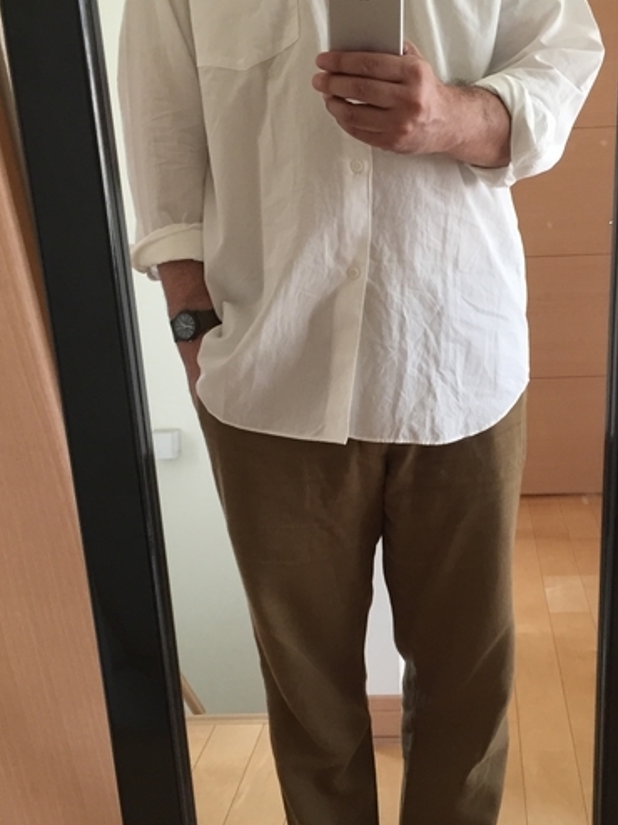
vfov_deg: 40.5
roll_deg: +1.8
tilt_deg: -32.8
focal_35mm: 47
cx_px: 393
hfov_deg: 30.7
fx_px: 1120
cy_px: 409
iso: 50
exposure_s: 1/30
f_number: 2.2
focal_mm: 4.15
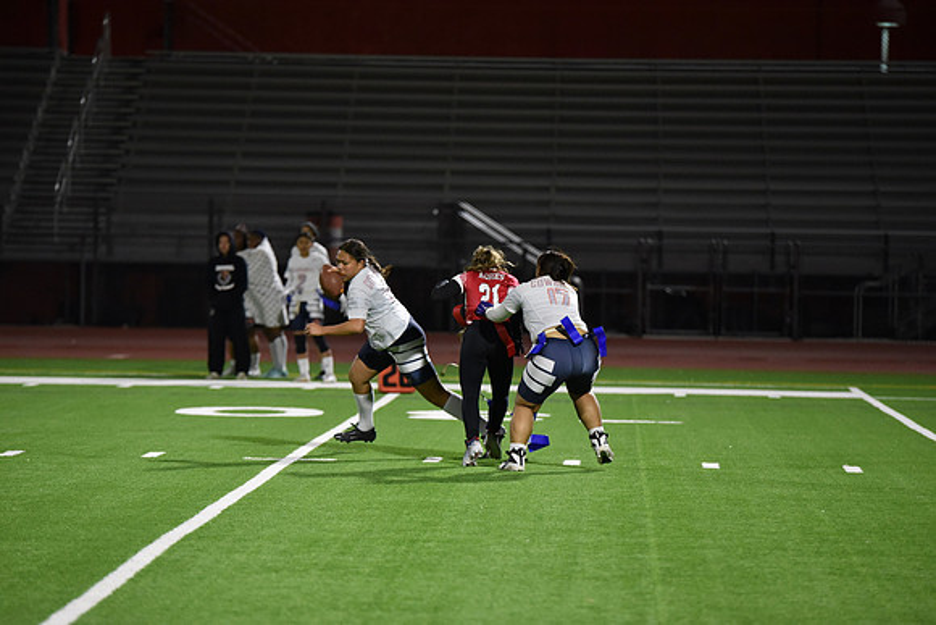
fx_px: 4811
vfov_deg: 7.4
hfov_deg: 11.1
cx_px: 468
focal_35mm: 185
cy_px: 312
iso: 4000
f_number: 2.8
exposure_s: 1/640
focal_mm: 185
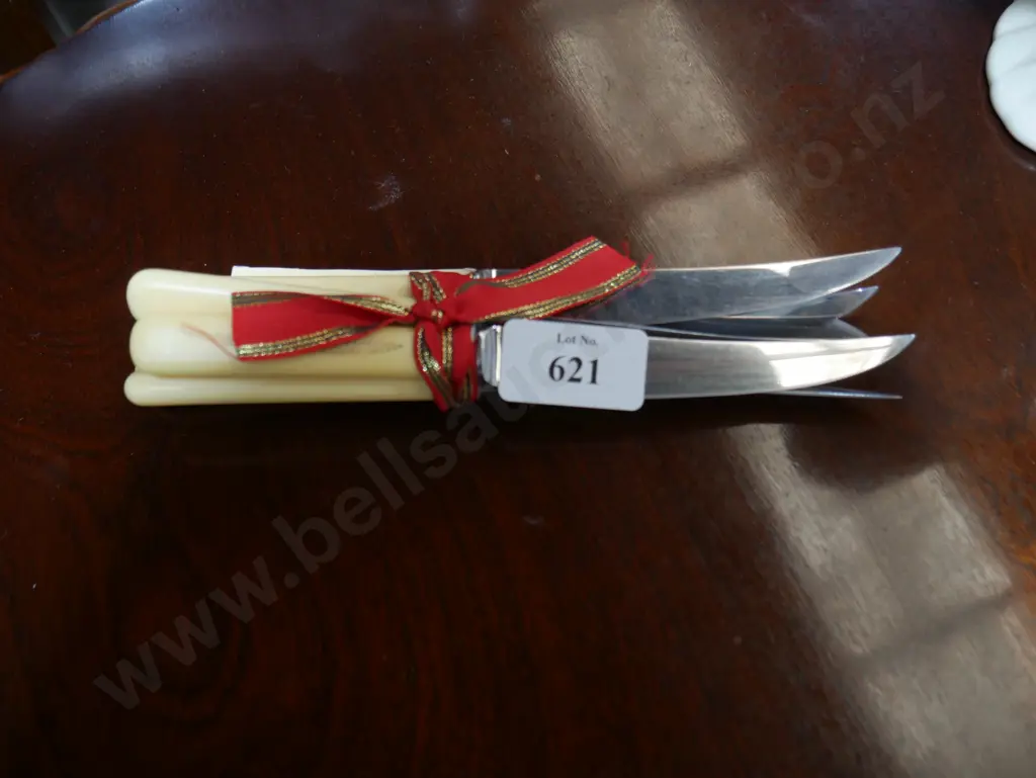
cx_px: 518
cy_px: 389
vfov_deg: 46.8
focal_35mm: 30
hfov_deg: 59.9
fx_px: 898
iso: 320
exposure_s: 1/60
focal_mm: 15
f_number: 3.6
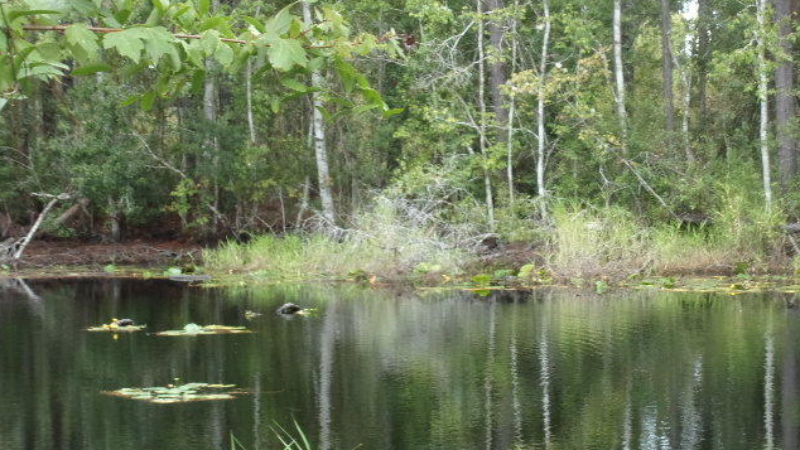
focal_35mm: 99
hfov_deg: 21.6
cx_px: 400
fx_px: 2101
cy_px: 231
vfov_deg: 12.2
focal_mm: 16.2
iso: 83
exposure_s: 1/40
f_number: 5
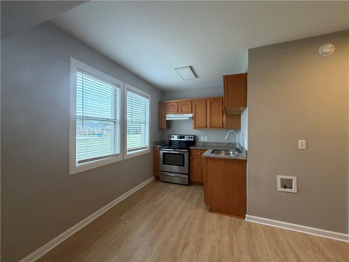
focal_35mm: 14
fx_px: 141
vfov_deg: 85.7
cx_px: 174
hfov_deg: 102.1
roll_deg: +0.1
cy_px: 131
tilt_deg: -0.2
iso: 250
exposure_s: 1/120
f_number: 2.2
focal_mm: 2.22
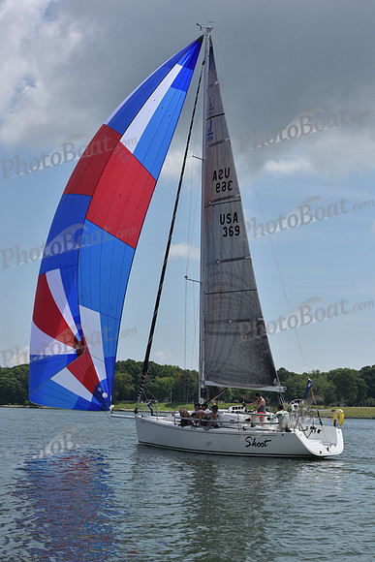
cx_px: 188
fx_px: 1093
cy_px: 281
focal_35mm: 70
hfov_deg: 19.5
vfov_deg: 28.8
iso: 320
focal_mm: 70
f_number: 11
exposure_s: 1/1000
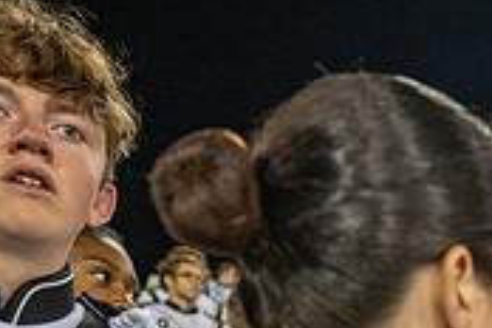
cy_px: 536
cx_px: 704
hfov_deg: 21.8
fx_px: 1093
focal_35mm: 80
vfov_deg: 15.3
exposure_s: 1/500
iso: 2000
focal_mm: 24
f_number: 3.2
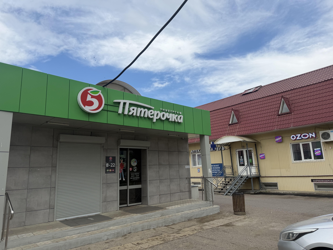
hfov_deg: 71.6
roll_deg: +2.3
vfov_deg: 56.8
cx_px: 166
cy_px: 125
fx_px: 231
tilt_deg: +11.7
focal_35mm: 24
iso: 80
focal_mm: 6.76
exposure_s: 1/3584
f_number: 1.78
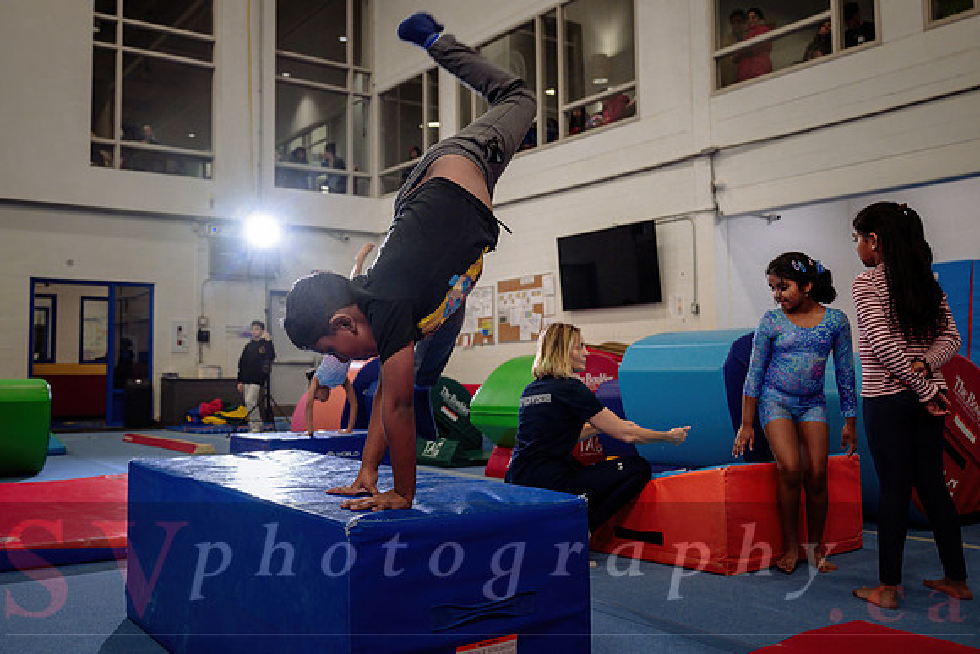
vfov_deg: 39.2
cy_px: 297
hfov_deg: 56.0
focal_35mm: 34
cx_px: 420
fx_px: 918
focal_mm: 29.5
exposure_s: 1/320
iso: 800
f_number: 3.5
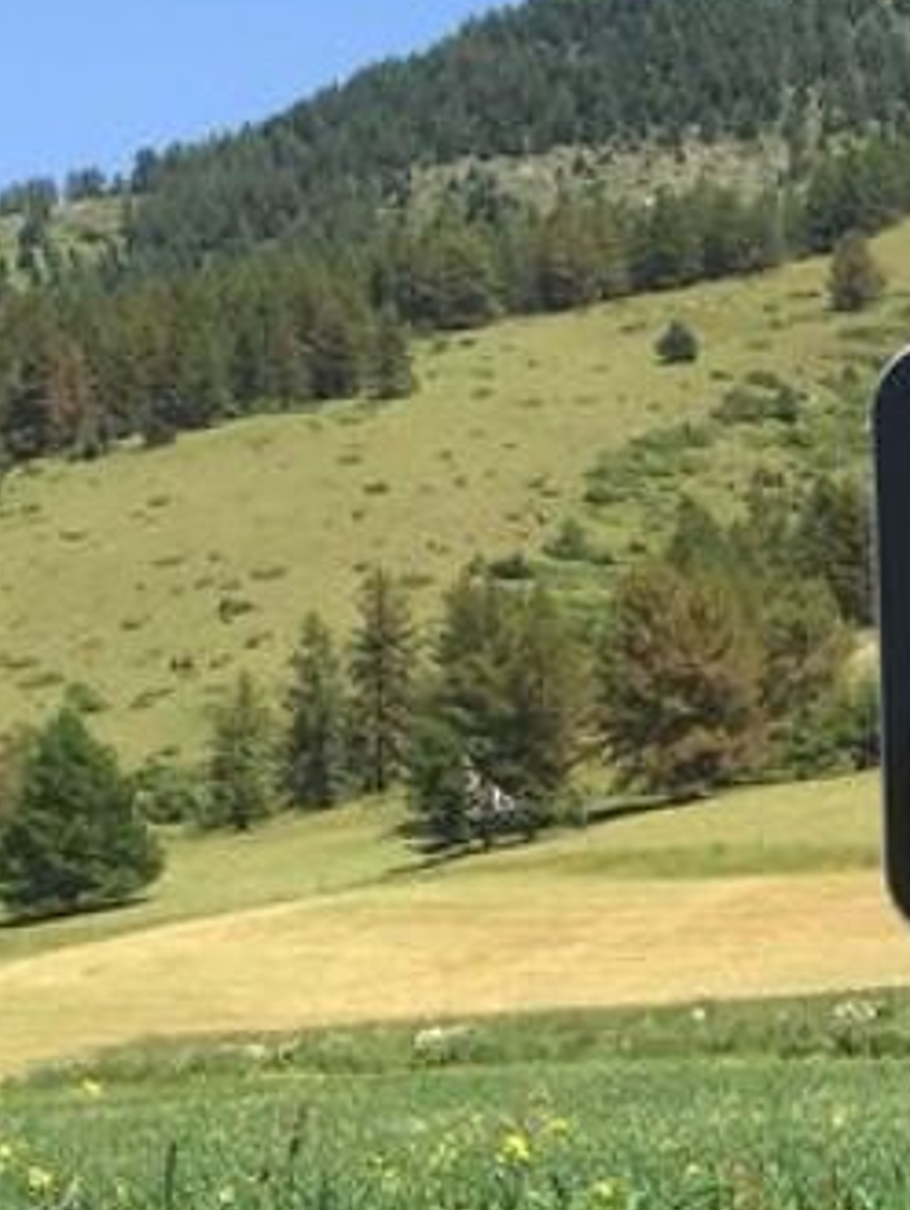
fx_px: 4096
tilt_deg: -7.8
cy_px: 1744
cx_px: 1306
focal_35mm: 117
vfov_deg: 15.6
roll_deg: +2.1
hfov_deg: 12.2
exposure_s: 1/1099
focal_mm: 4.15
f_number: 2.2
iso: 32
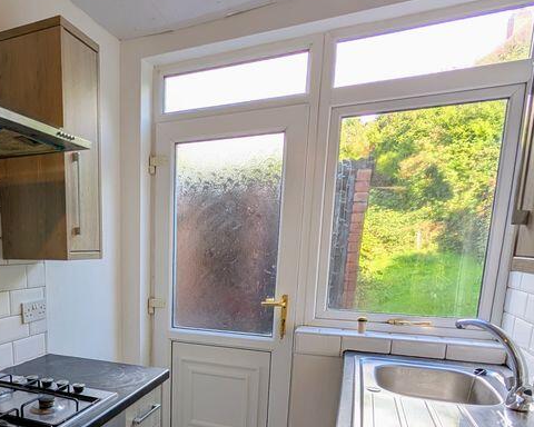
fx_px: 395
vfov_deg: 54.1
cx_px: 144
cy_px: 322
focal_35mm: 25
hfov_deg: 64.6
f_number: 1.7
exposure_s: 1/325
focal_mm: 2.02
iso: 47
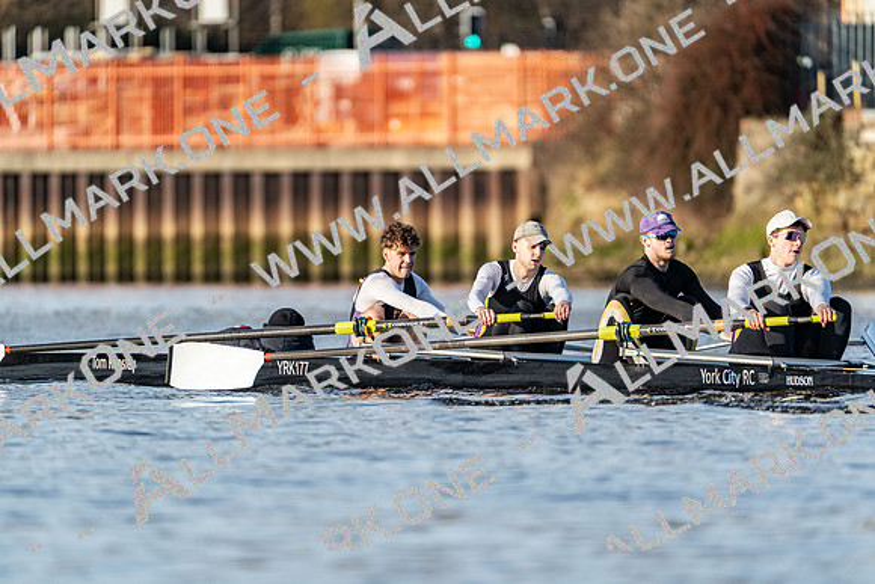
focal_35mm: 600
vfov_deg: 2.3
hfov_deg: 3.4
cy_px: 292
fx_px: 14586
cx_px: 438
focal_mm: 600
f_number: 6.3
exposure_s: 1/2000
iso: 800
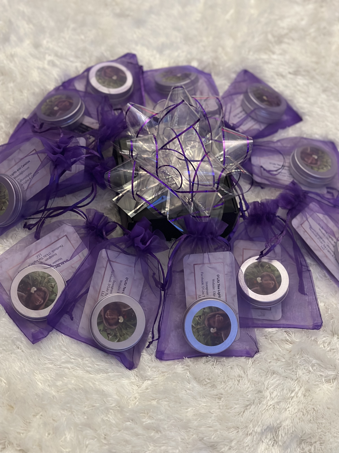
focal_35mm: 48
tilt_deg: -59.1
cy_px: 226
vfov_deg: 39.7
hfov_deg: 30.3
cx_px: 170
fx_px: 627
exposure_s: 1/40
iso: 640
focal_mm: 6.86
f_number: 1.78
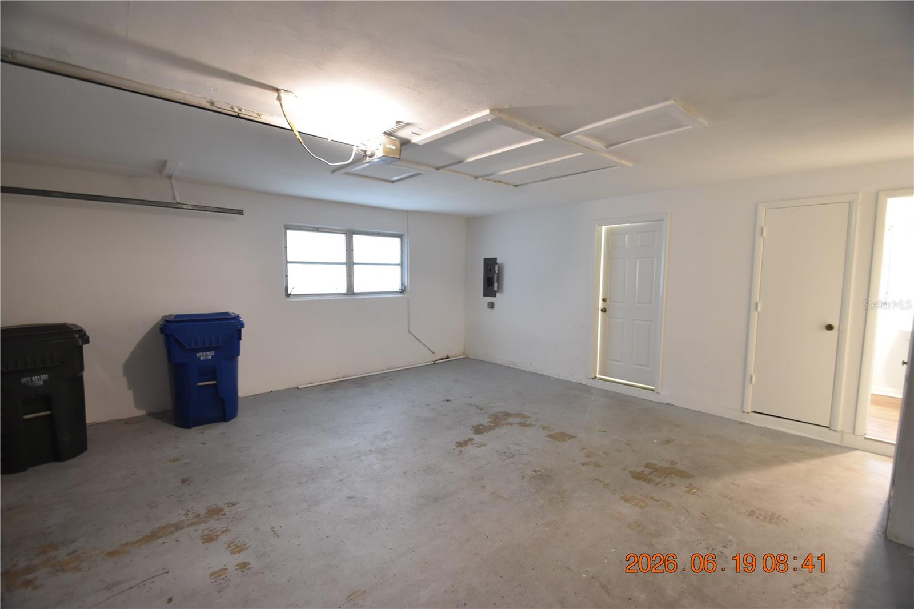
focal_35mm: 15
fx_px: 381
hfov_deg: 100.4
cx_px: 457
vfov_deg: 77.3
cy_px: 304
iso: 800
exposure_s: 1/10
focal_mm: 10
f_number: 3.5
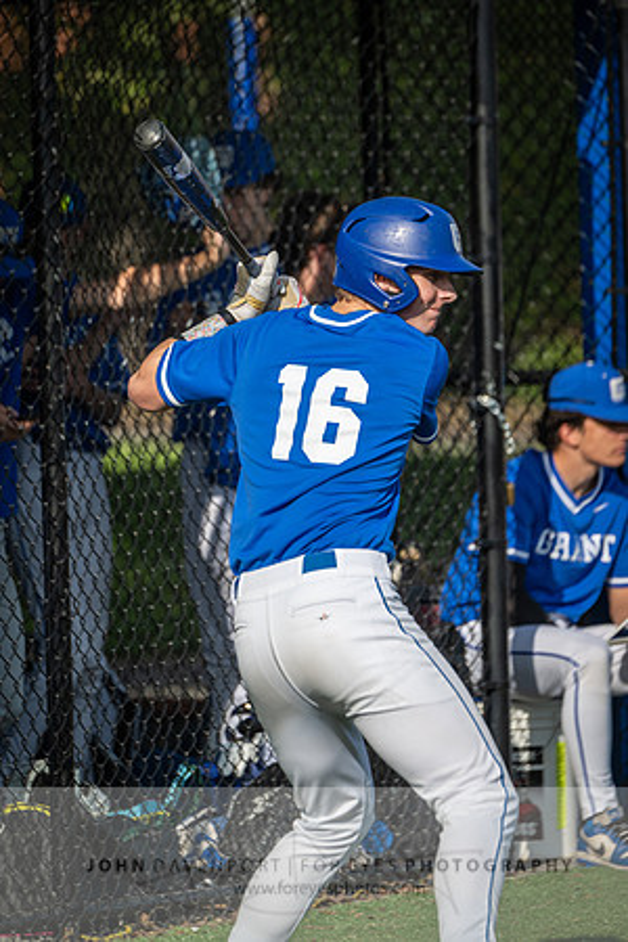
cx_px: 314
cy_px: 471
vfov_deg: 5.6
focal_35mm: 370
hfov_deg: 3.7
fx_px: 9681
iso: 320
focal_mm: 370
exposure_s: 1/2000
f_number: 5.6
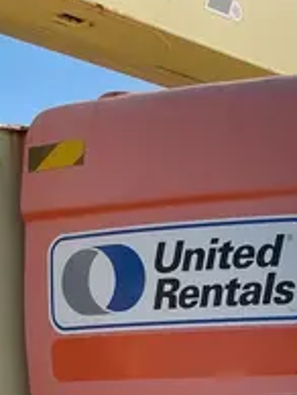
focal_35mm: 98
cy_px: 699
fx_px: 1119
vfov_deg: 16.8
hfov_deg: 14.8
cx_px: 315
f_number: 1.6
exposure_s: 1/2053
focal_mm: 4.2
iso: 32
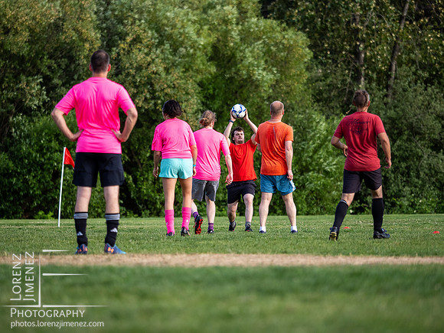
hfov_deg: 6.6
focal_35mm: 300
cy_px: 166
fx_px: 3848
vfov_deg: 5.0
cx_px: 222
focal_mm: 150
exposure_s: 1/1250
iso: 400
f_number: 2.8
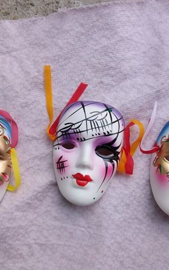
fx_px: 339
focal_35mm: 46
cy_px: 134
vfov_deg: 43.5
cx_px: 83
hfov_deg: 28.0
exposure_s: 1/80.9
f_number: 2.9
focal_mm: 5.7
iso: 80
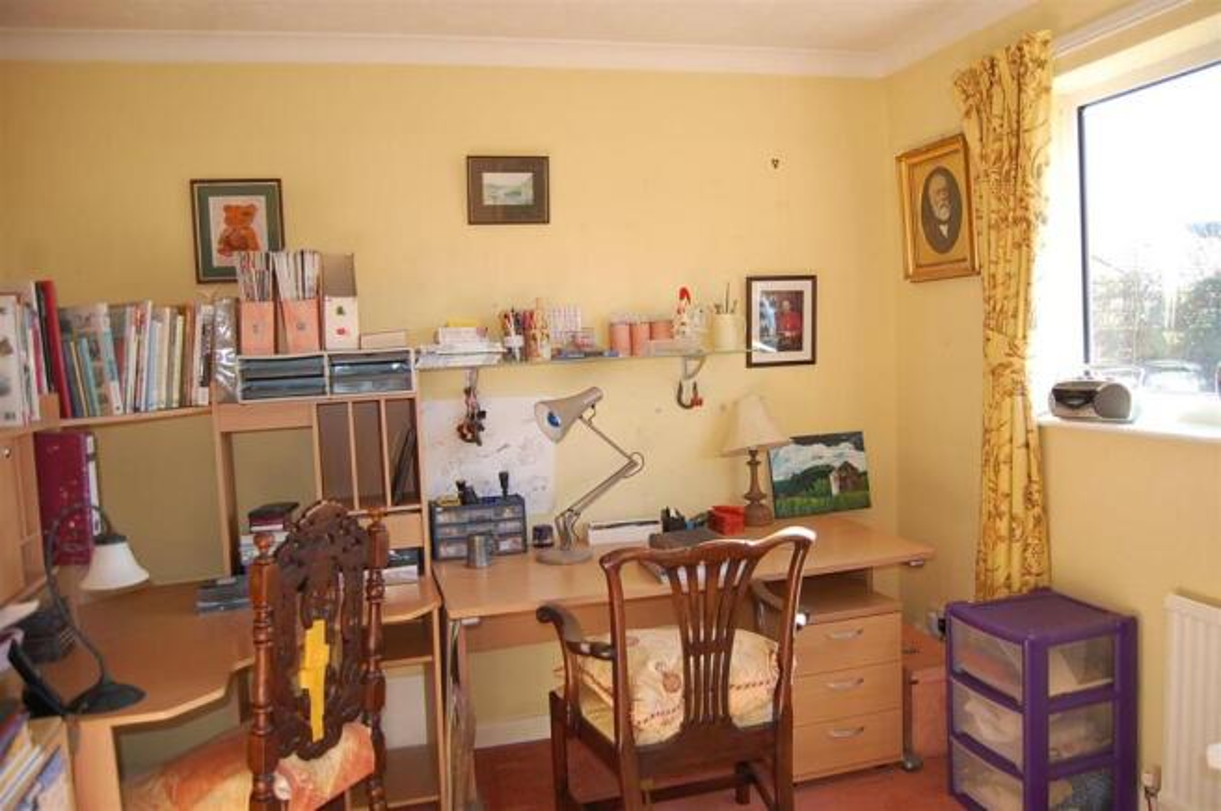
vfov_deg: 47.8
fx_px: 915
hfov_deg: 67.4
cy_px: 406
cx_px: 610
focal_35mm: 27
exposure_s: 1/200
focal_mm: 18
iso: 400
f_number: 3.5
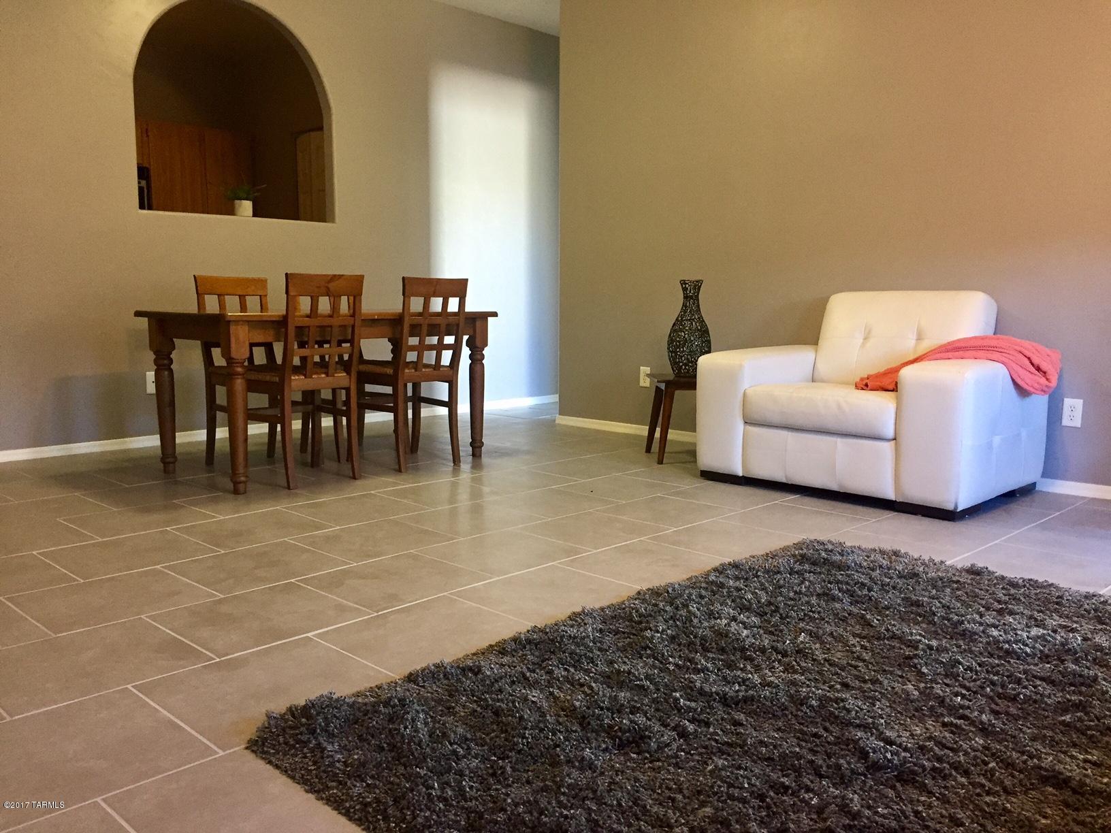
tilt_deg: -6.4
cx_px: 556
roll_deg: -0.2
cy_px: 416
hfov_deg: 61.7
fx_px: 931
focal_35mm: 29
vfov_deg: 48.2
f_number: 2.2
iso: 160
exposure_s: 1/30
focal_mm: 4.15
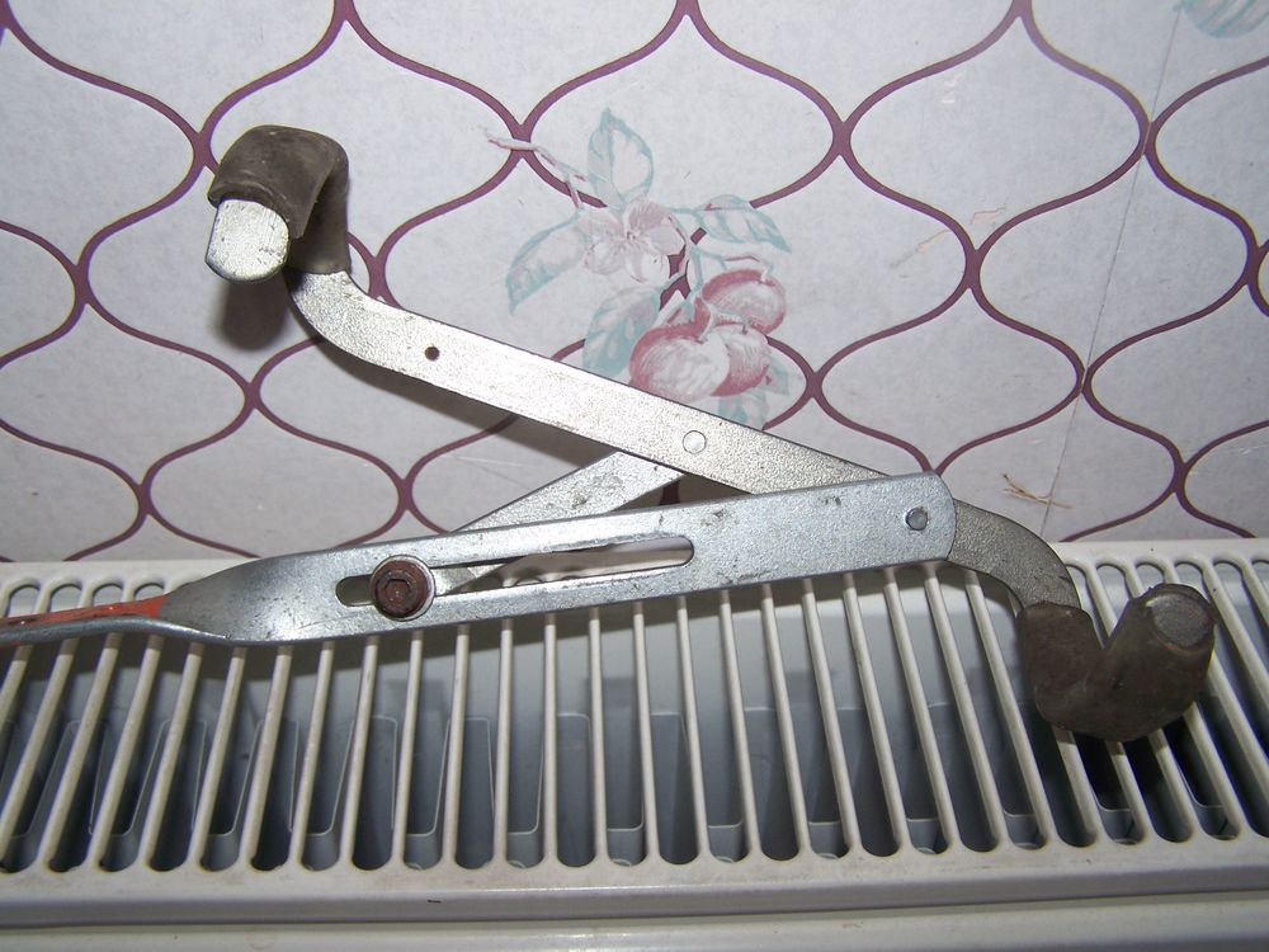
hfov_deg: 49.0
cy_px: 476
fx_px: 1393
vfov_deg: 37.7
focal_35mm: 38
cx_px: 634
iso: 80
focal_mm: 6.3
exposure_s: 1/60
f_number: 2.8
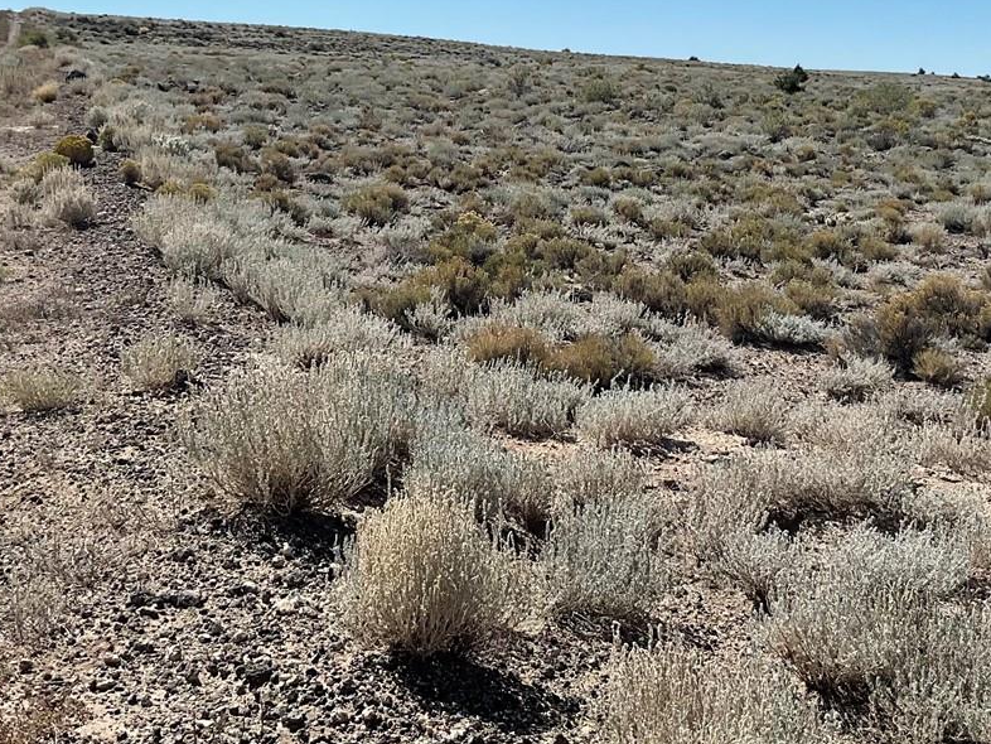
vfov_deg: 24.5
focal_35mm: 59
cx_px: 591
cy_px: 177
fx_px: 1690
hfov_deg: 32.6
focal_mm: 3
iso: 16
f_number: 1.8
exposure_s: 1/2801
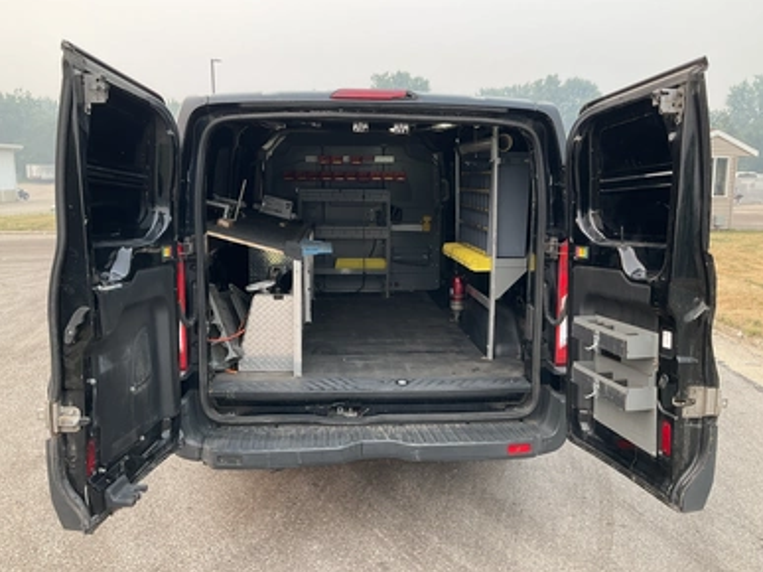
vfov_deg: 46.8
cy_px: 290
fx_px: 661
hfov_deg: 60.0
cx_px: 379
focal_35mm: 30
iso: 16
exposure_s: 1/122
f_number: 1.8
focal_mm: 3
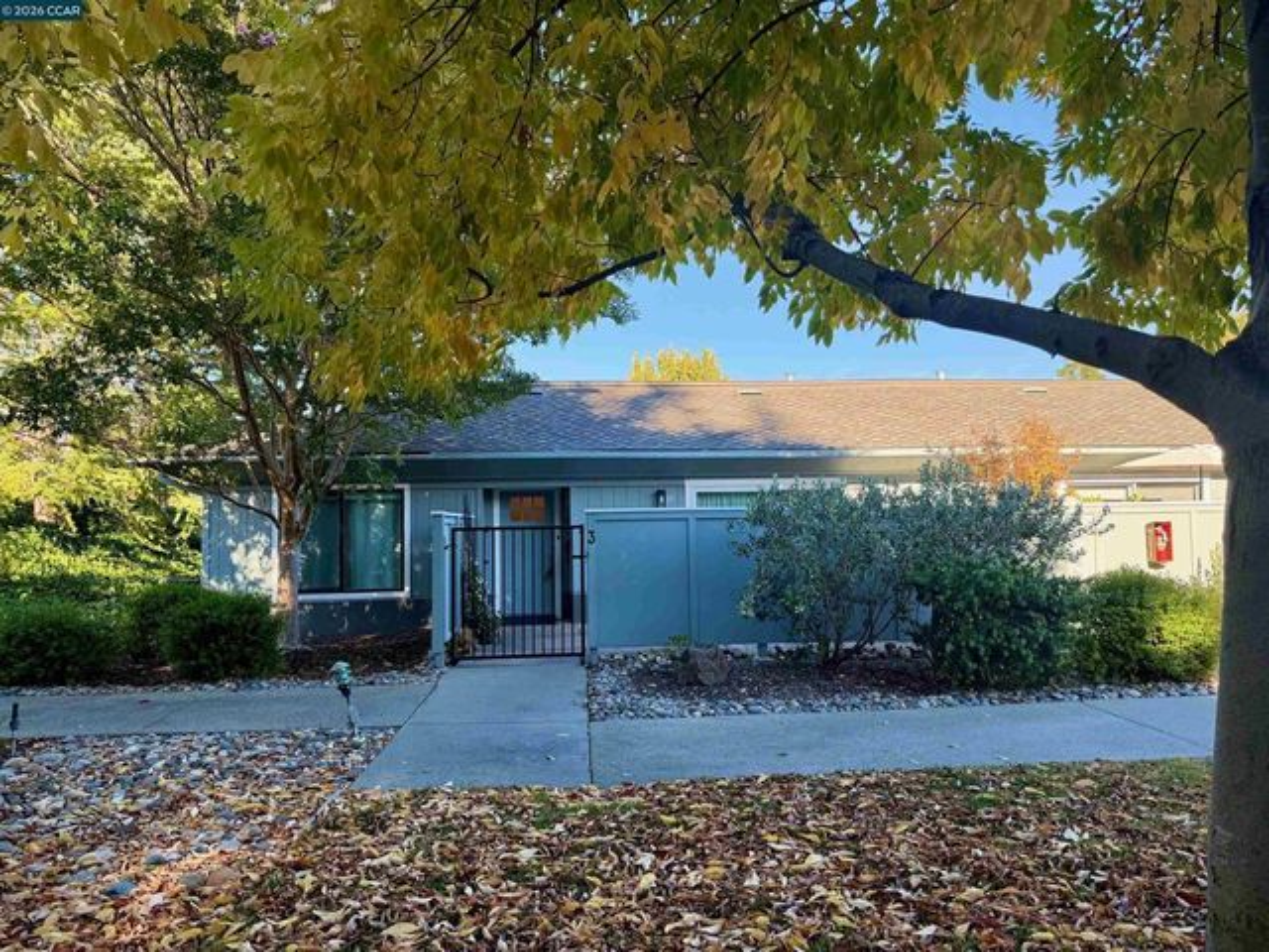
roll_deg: +1.2
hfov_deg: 71.6
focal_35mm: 24
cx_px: 634
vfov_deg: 56.8
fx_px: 880
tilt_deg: +2.7
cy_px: 476
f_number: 1.78
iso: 100
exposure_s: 1/563
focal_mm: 6.76
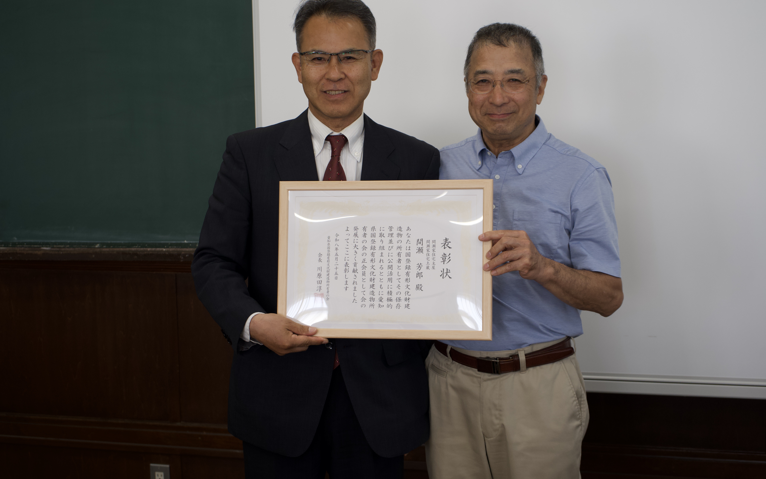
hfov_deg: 31.1
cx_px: 383
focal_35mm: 66
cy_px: 225
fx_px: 1378
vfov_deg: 19.7
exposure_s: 1/160
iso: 800
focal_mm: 64
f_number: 5.6
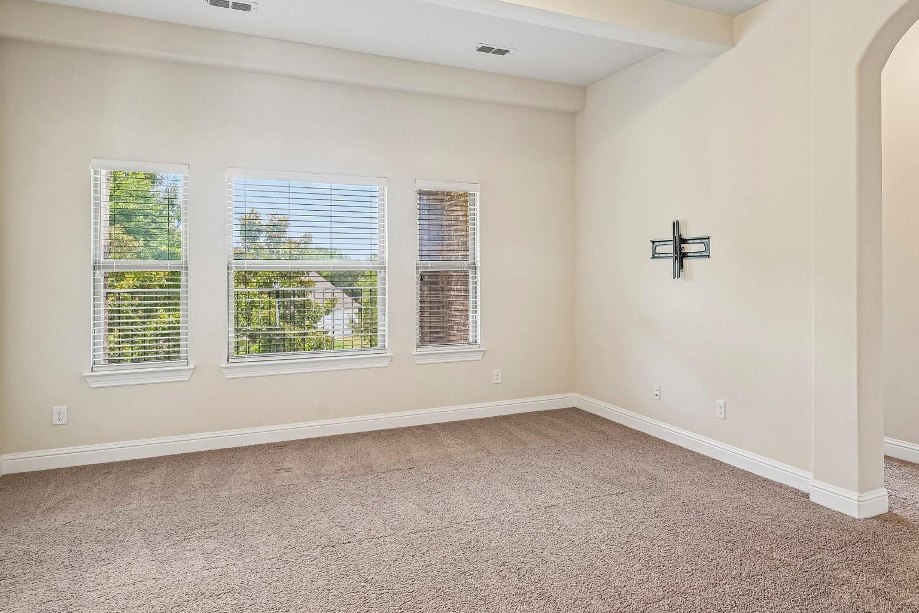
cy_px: 263
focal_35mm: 24
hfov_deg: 72.9
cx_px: 556
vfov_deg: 52.9
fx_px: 613
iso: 400
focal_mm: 18
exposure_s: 1/25
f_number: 8
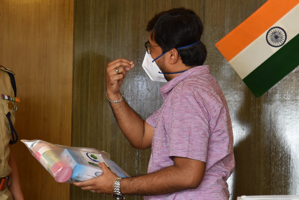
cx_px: 93
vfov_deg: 8.9
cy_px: 135
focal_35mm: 155
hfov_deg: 13.2
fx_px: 1288
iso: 500
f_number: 4
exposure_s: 1/60
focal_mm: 66
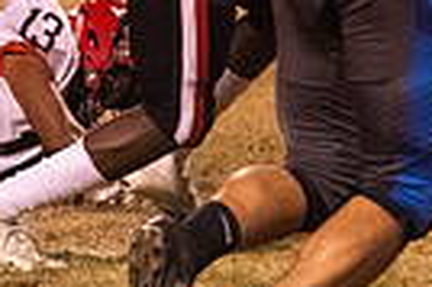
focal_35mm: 932
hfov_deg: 2.2
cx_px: 590
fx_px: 11170
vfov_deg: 1.5
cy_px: -249
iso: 8000
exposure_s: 1/640
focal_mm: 179
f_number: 2.8
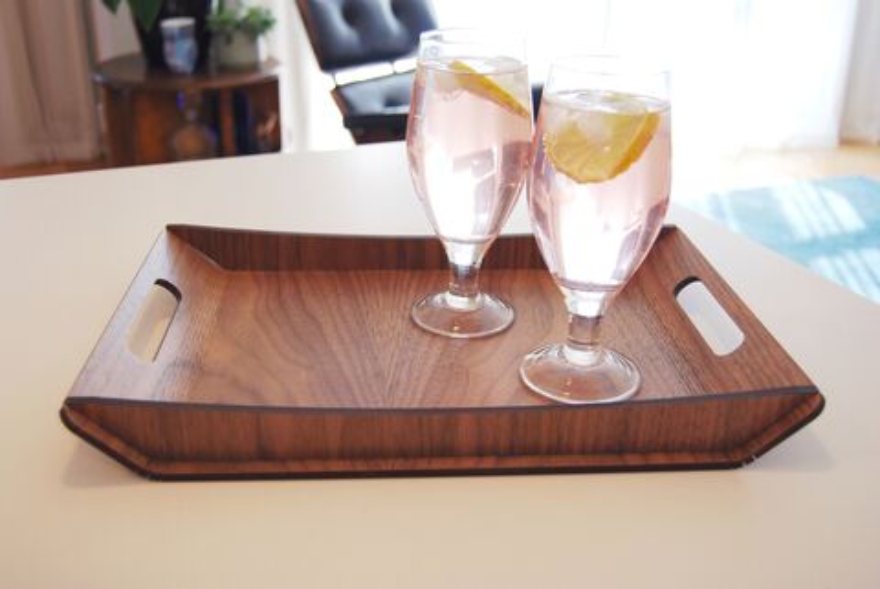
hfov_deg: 49.5
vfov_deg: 34.3
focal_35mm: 39
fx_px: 954
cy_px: 294
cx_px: 440
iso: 200
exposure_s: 1/80
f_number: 4.5
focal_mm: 26
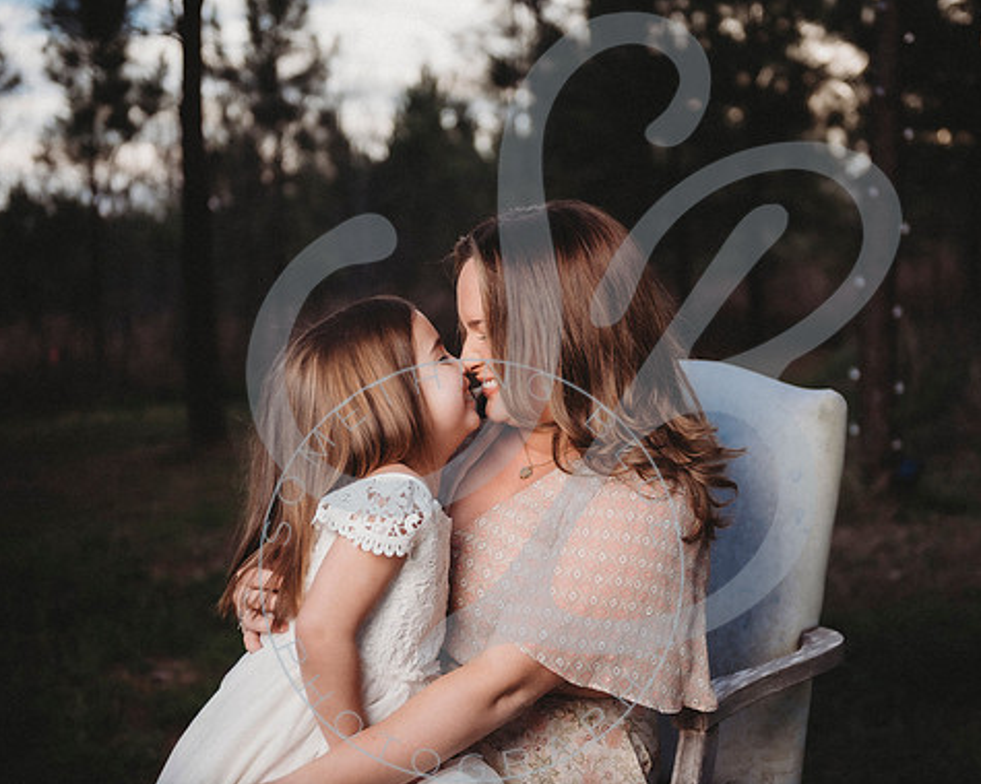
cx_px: 574
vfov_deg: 27.6
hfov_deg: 34.1
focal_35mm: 55
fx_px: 1597
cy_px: 397
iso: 100
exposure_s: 1/250
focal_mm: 48
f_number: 2.8
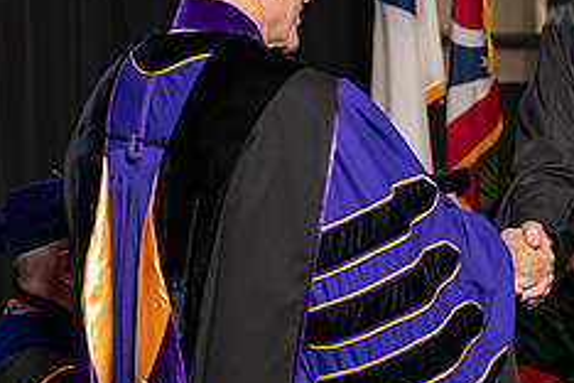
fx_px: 2455
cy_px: 65
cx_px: 427
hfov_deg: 13.3
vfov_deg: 8.9
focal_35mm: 154
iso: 2000
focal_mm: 62
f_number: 5
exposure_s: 1/125
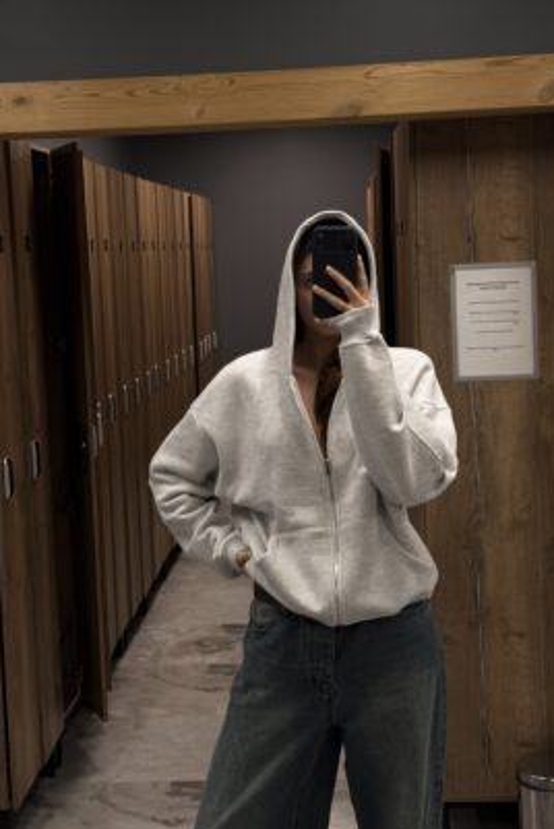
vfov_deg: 35.6
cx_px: 300
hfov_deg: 24.2
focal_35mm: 56
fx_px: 1290
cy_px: 380
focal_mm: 6.76
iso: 50
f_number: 1.8
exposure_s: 1/60
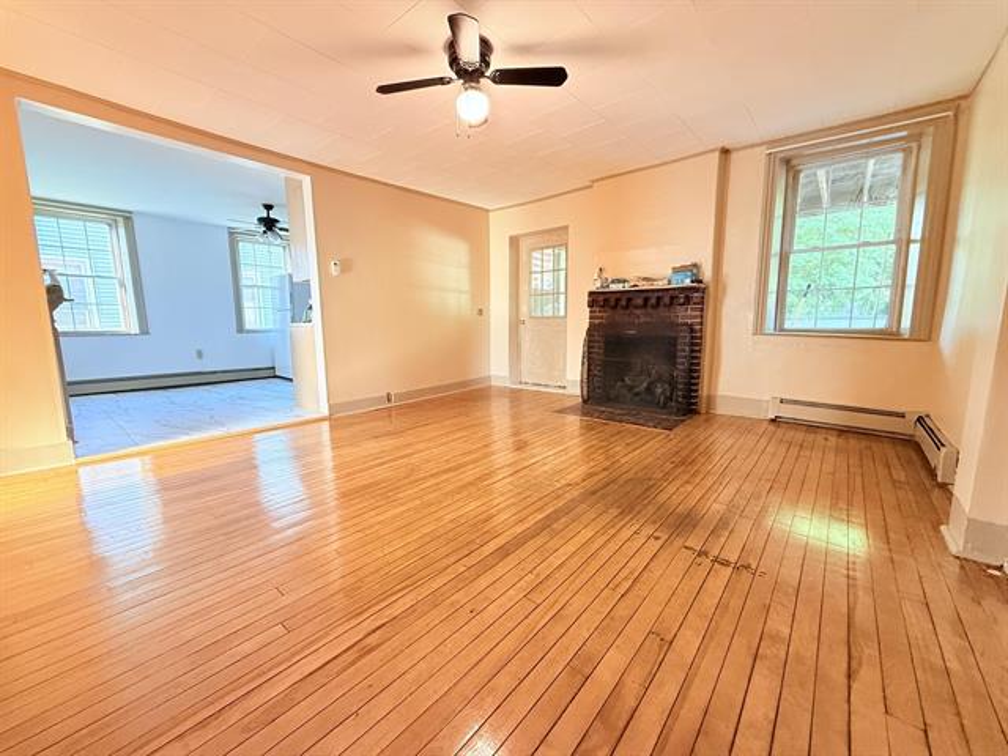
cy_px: 378
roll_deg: -0.1
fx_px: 408
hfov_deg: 102.1
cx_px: 504
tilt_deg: -8.0
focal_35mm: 14
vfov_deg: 85.7
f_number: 2.2
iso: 400
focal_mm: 2.22
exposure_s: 1/60
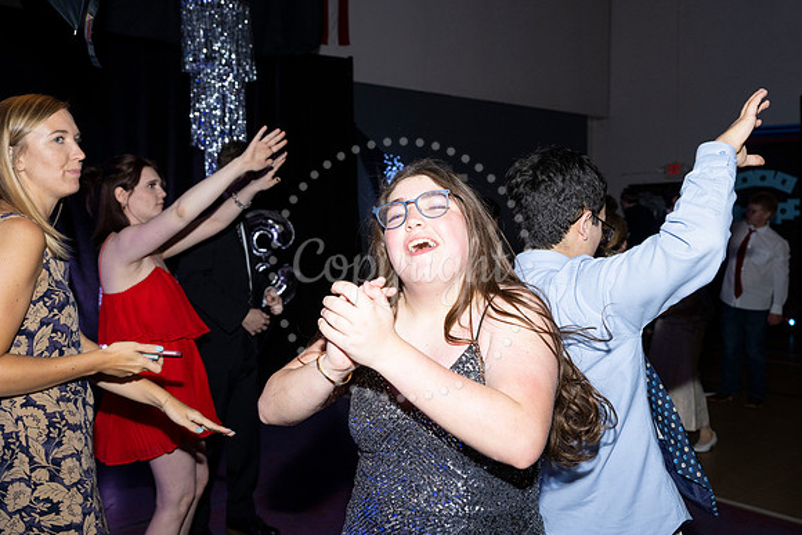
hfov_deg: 55.1
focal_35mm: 34
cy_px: 268
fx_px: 769
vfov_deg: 38.4
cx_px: 401
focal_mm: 34.5
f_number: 5.6
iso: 1000
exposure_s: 1/160
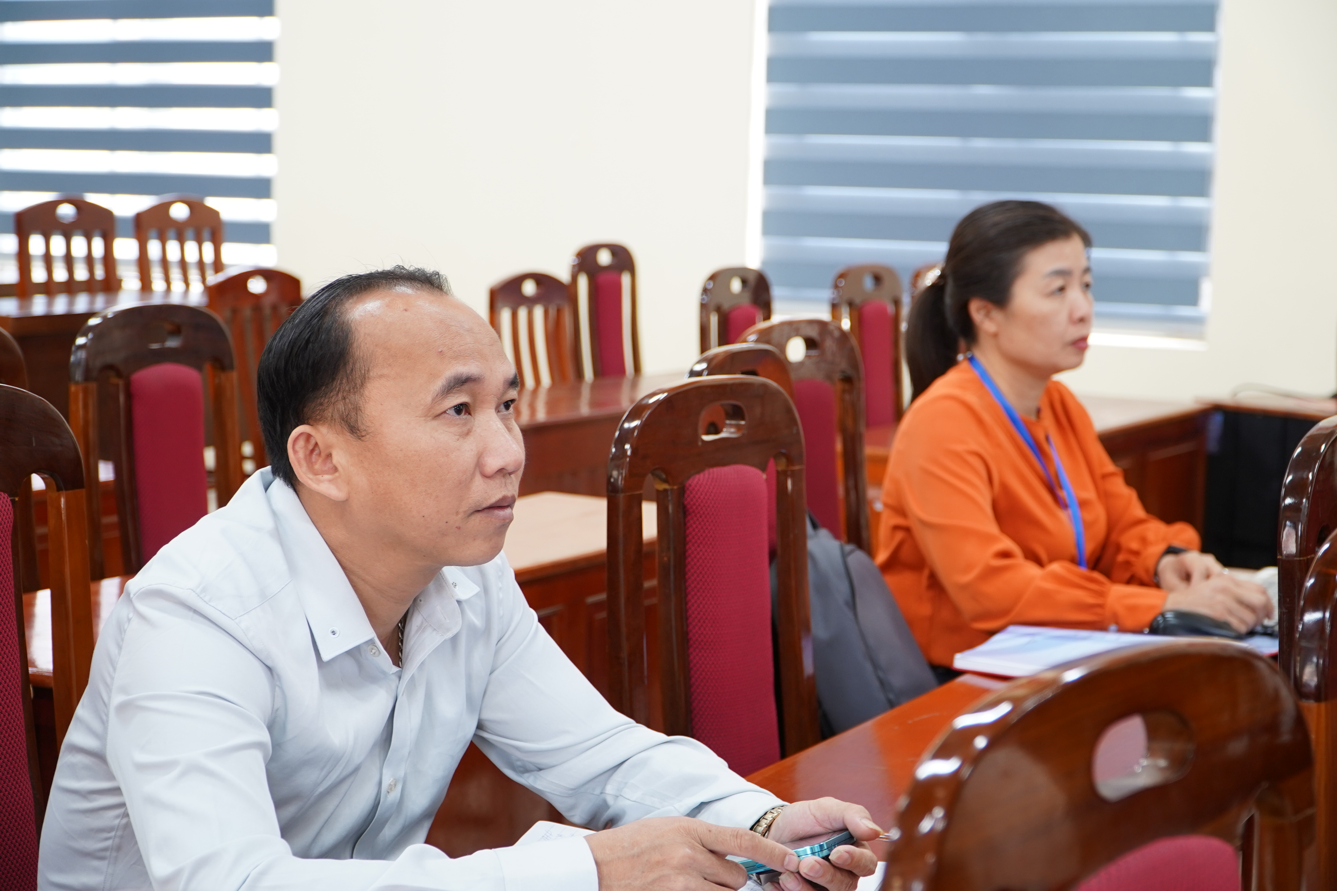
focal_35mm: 58
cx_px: 668
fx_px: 2154
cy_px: 446
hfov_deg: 34.5
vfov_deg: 23.4
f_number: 4
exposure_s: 1/15
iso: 400
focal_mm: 39
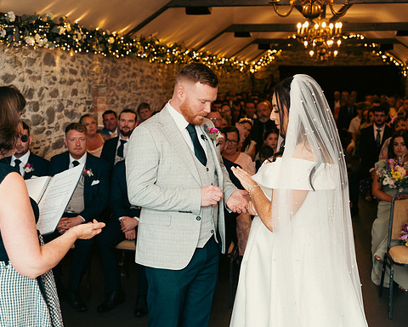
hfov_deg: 36.6
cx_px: 189
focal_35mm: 51
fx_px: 616
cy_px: 163
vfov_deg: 29.7
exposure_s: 1/160
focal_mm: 45
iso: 1000
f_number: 3.5
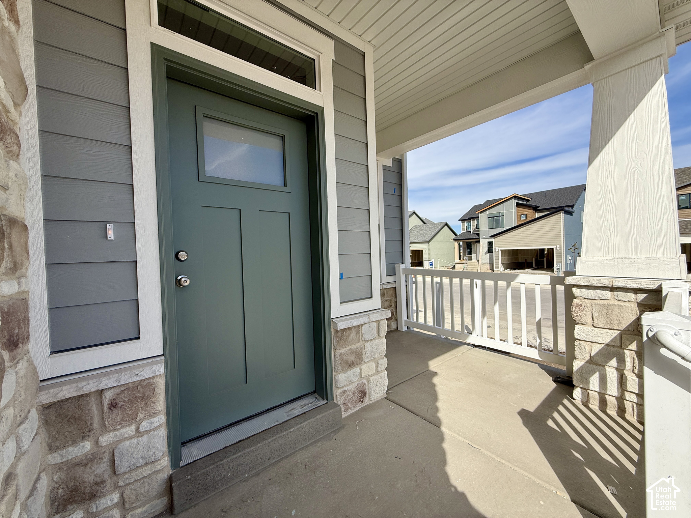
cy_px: 259
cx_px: 346
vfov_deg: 85.7
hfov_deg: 102.1
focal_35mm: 14
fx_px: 279
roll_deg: +1.2
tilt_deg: +0.1
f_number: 2.2
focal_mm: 2.22
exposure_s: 1/1848
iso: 50
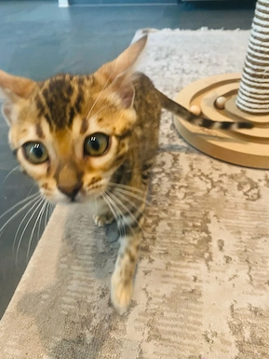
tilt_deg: -45.6
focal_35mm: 27
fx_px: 280
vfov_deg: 65.3
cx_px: 132
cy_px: 185
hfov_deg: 51.4
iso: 125
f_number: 1.8
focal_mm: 4.25
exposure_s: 1/50
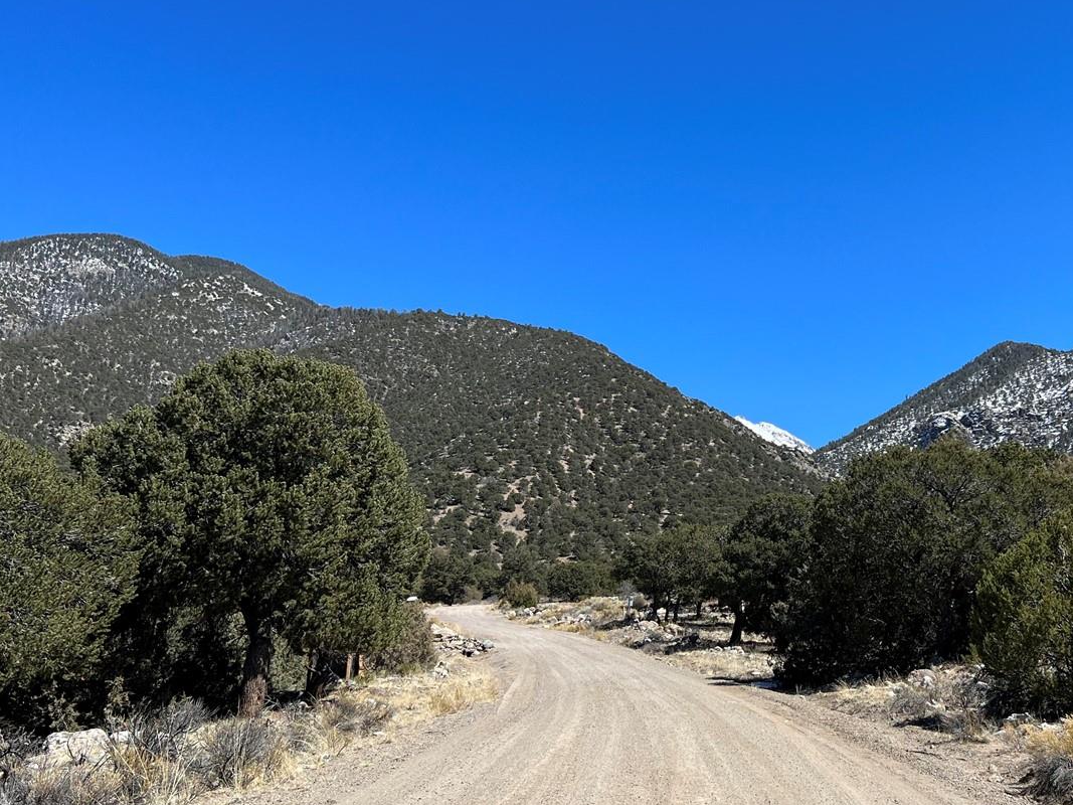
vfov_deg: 36.8
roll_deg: -0.8
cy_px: 405
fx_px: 1209
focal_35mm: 39
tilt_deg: +13.5
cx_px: 772
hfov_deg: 46.5
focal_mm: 5.7
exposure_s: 1/3704
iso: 50
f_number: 1.5
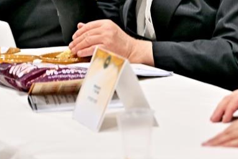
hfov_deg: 7.5
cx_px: 290
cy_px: -41
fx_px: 1804
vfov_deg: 5.0
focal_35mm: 273
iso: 400
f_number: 4
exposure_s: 1/250
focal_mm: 102
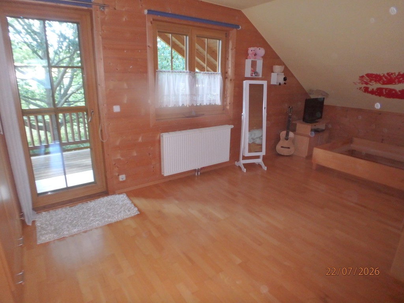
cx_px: 202
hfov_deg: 79.0
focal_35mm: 21
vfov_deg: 63.4
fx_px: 245
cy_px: 152
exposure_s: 1/30
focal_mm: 3.7
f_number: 3.5
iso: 400
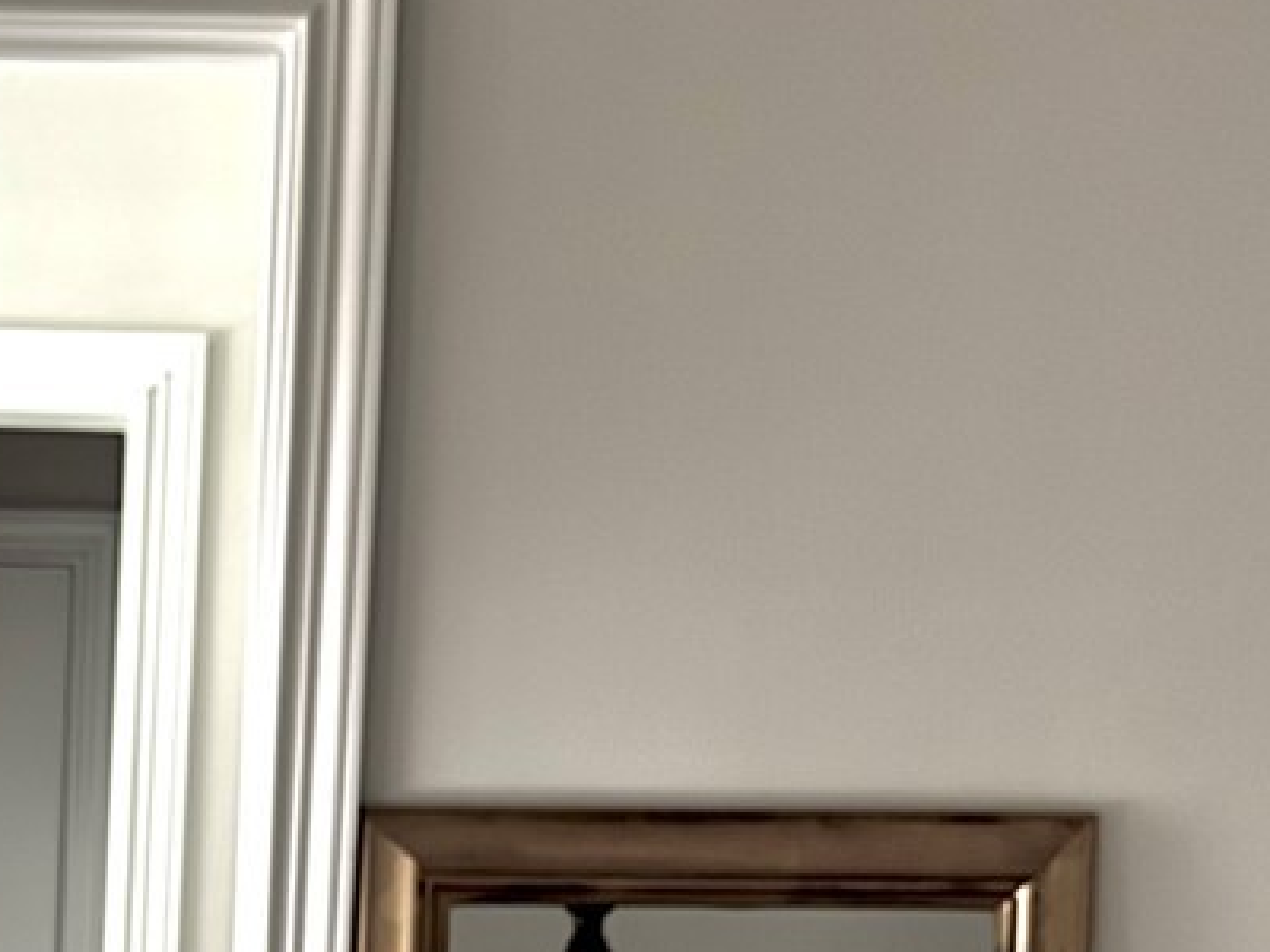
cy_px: 1577
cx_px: -200
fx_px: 3522
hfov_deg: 19.4
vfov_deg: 14.1
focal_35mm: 96
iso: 500
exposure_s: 1/5
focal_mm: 6.76
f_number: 1.78
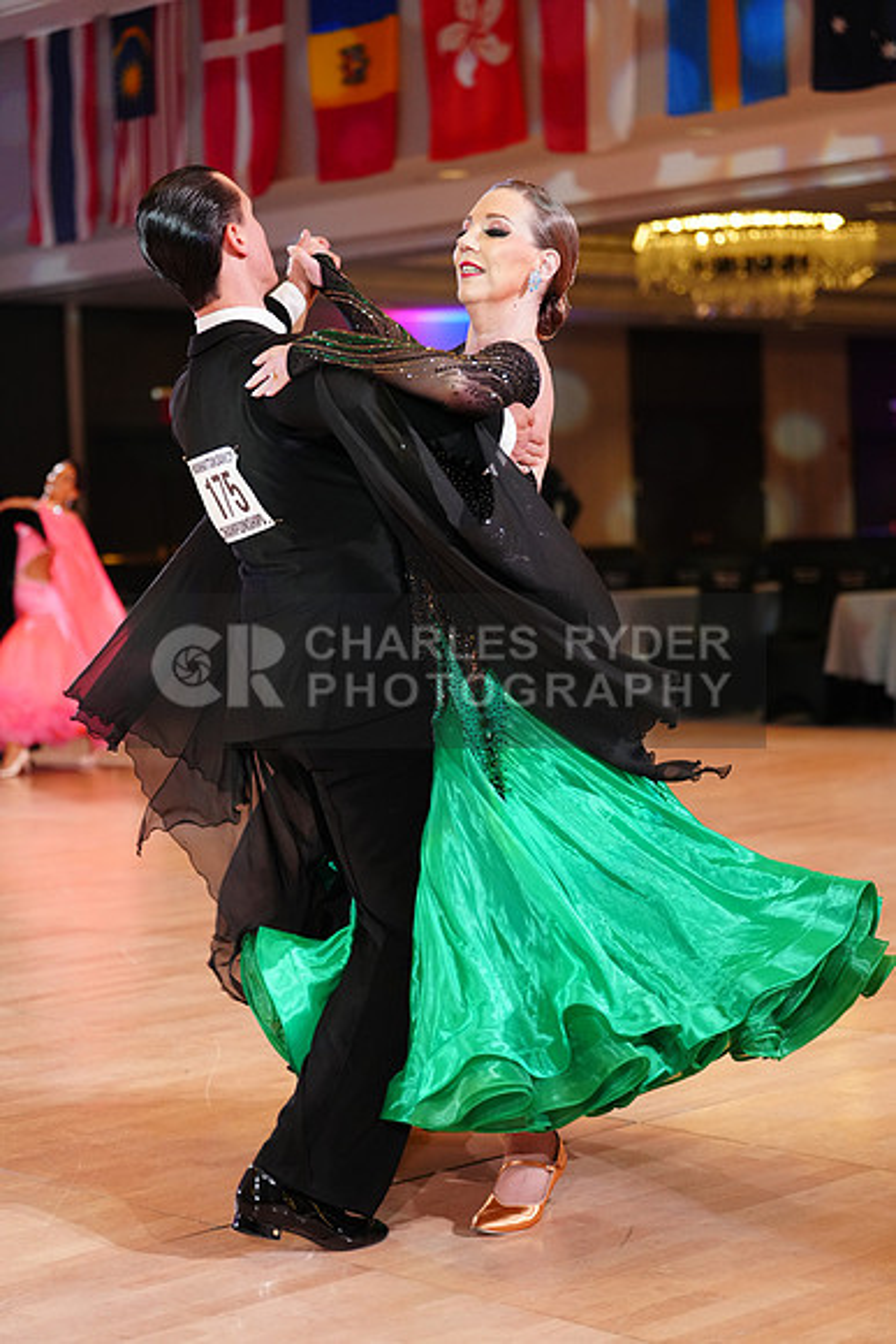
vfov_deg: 28.8
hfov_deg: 19.5
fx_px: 2612
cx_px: 448
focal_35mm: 70
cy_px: 672
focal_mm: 70
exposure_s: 1/500
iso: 2500
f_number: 2.8
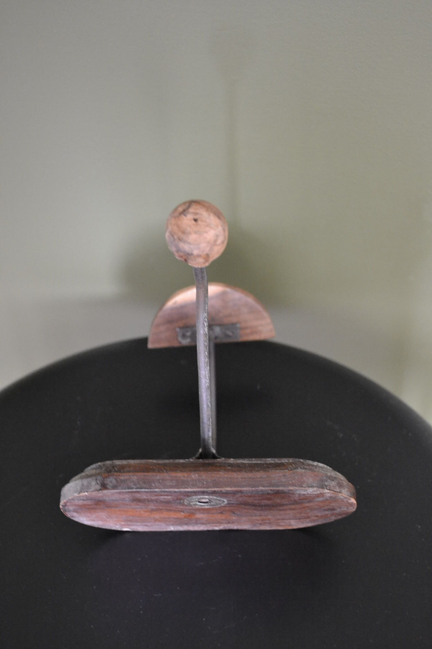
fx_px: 783
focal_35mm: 44
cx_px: 216
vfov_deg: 45.0
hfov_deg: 30.8
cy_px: 324
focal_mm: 29
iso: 3200
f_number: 4.5
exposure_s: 1/25
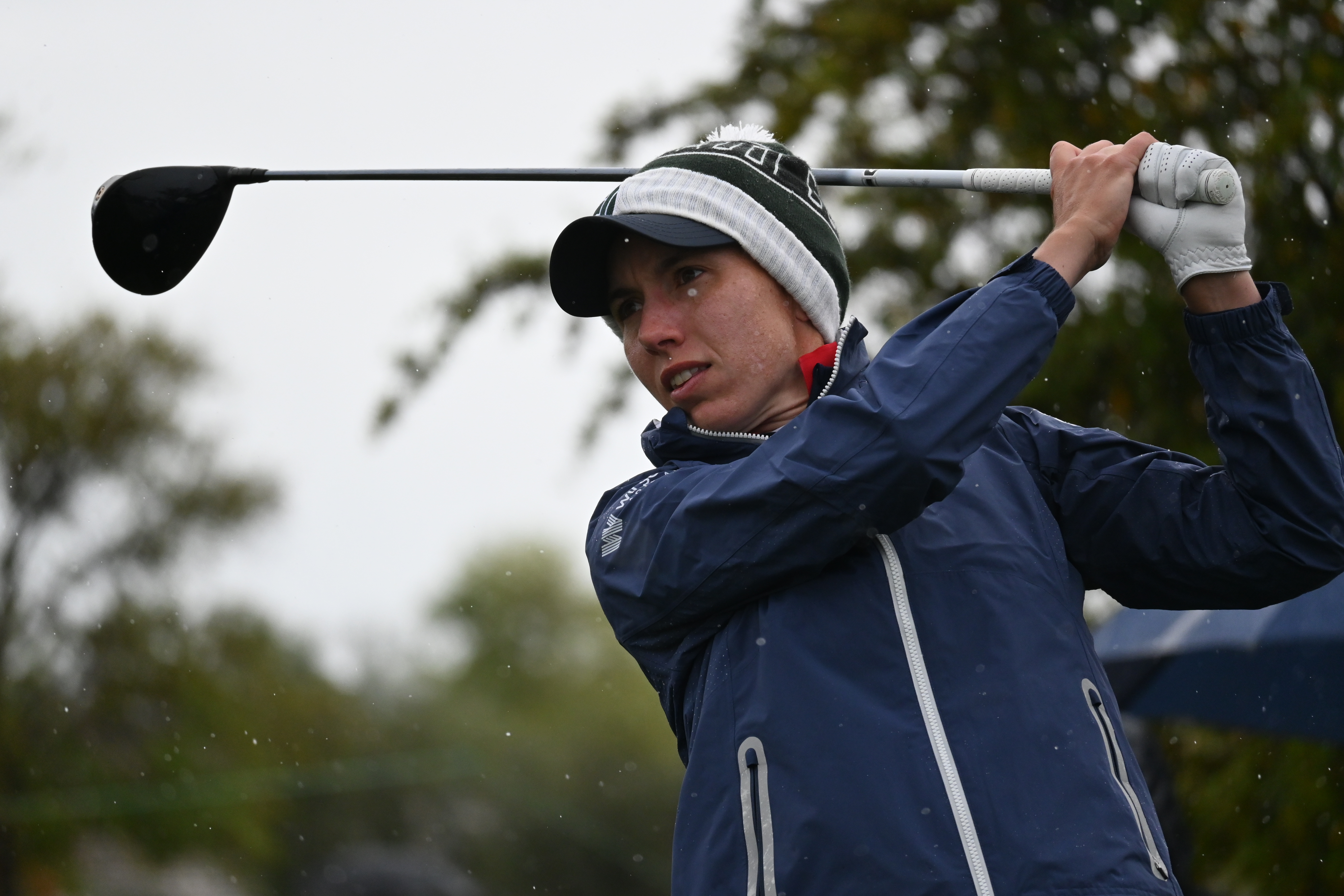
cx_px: 672
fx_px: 13999
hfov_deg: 5.5
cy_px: 448
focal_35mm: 375
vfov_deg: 3.7
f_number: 6.3
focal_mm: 250
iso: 1100
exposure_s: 1/4000
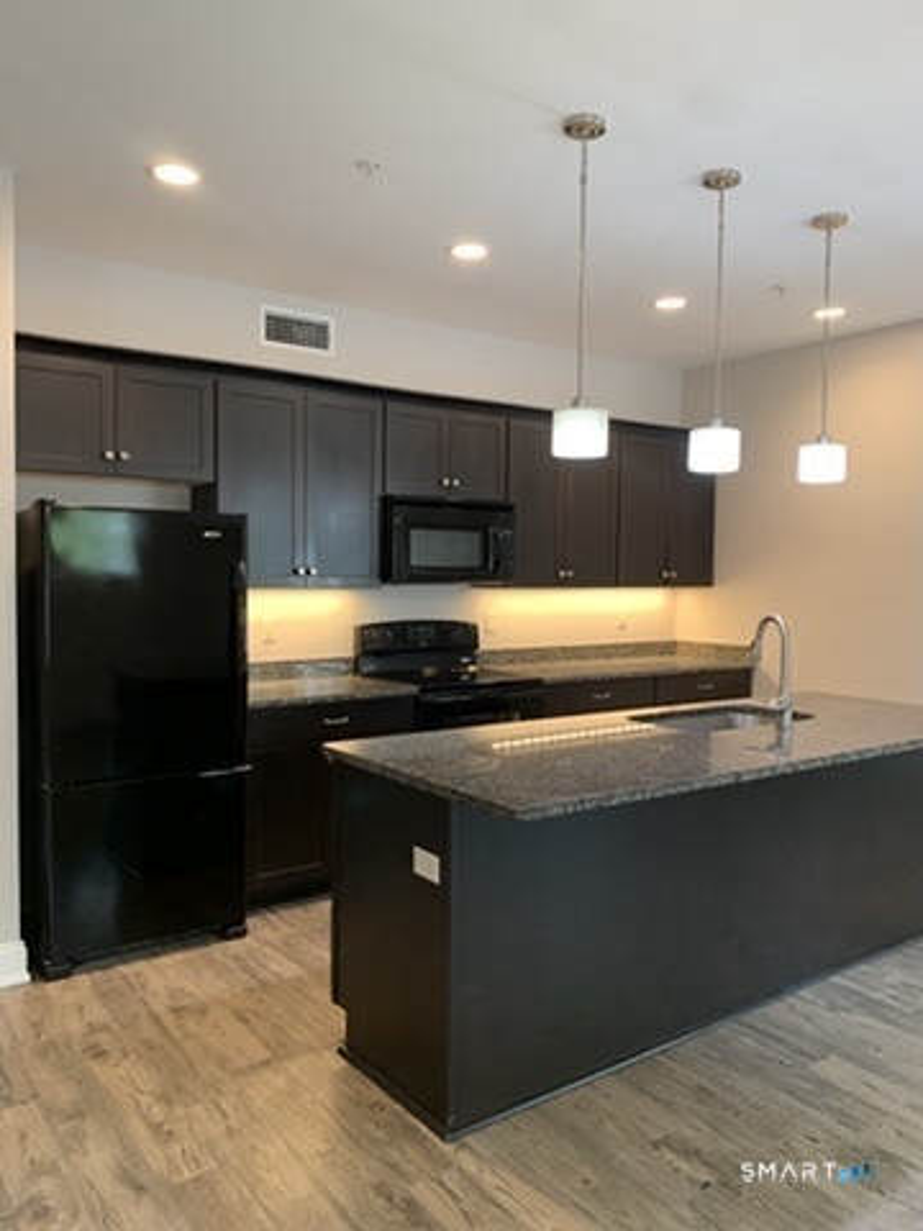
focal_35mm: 26
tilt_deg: -3.2
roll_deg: -0.6
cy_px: 616
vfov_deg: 67.3
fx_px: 924
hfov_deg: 53.1
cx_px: 462
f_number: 1.8
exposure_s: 1/60
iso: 200
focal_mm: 4.25
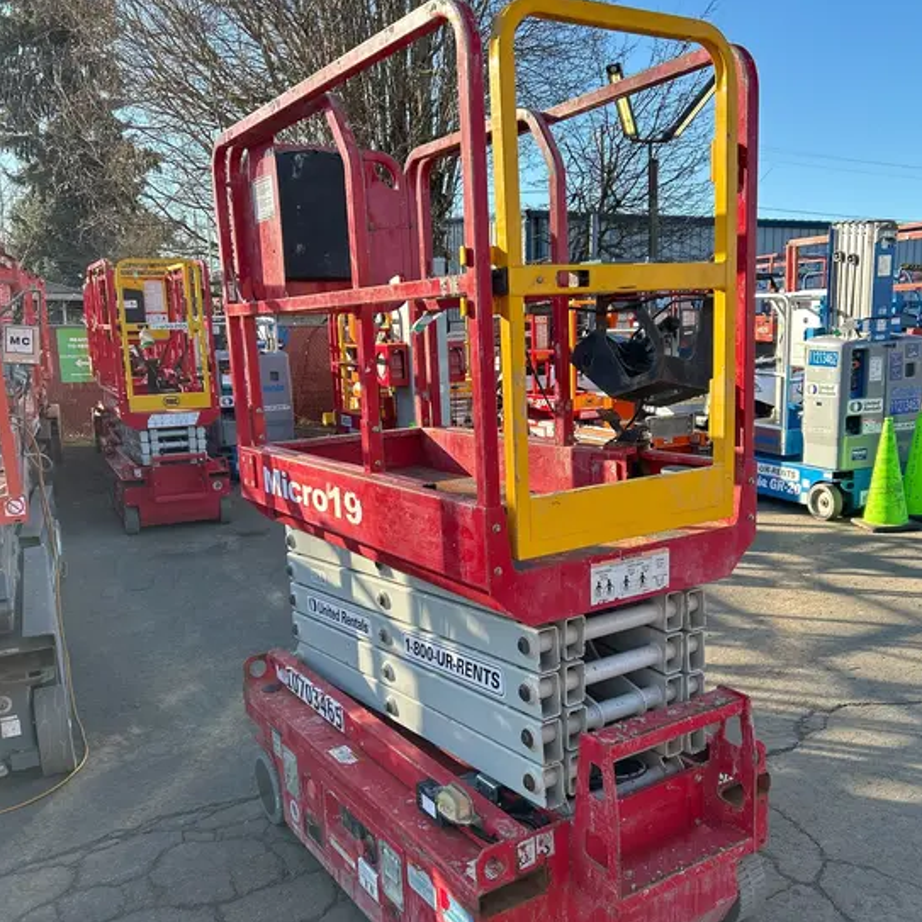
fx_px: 934
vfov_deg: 52.4
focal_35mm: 31
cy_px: 512
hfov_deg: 52.5
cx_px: 465
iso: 50
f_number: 1.5
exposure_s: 1/846
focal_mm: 5.7
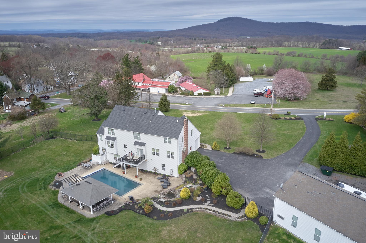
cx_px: 183
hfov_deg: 65.5
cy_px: 122
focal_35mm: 28
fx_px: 285
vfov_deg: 46.4
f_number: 9
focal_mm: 10.26
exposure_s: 1/100
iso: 100
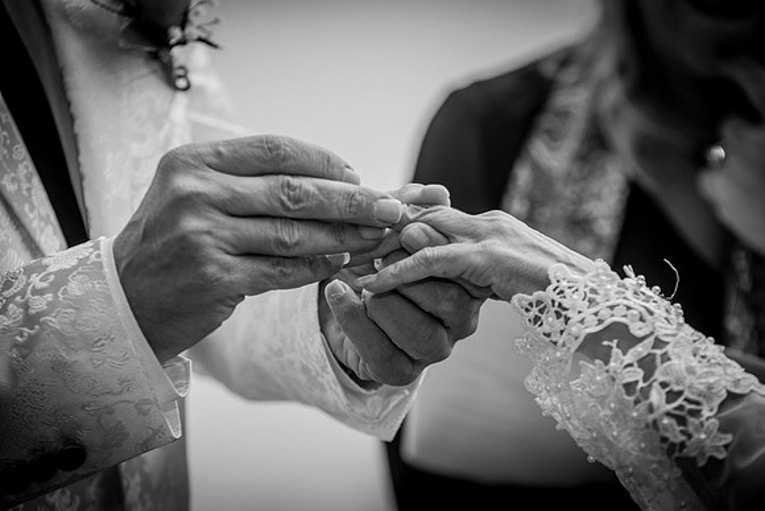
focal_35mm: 200
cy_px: 256
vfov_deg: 6.9
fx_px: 4251
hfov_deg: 10.3
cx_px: 382
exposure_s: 1/200
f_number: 5
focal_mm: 200
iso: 160
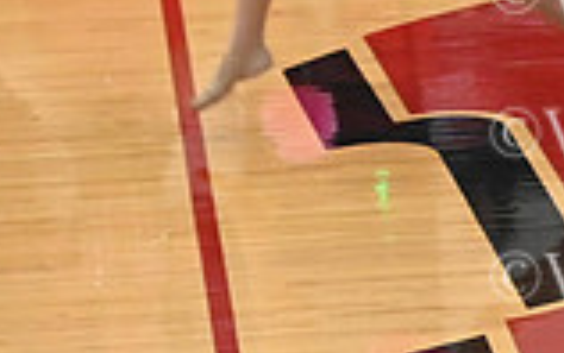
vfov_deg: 2.8
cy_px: -226
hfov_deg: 4.4
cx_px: 1007
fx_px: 7306
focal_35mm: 475
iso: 8000
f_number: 4
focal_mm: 85
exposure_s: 1/400
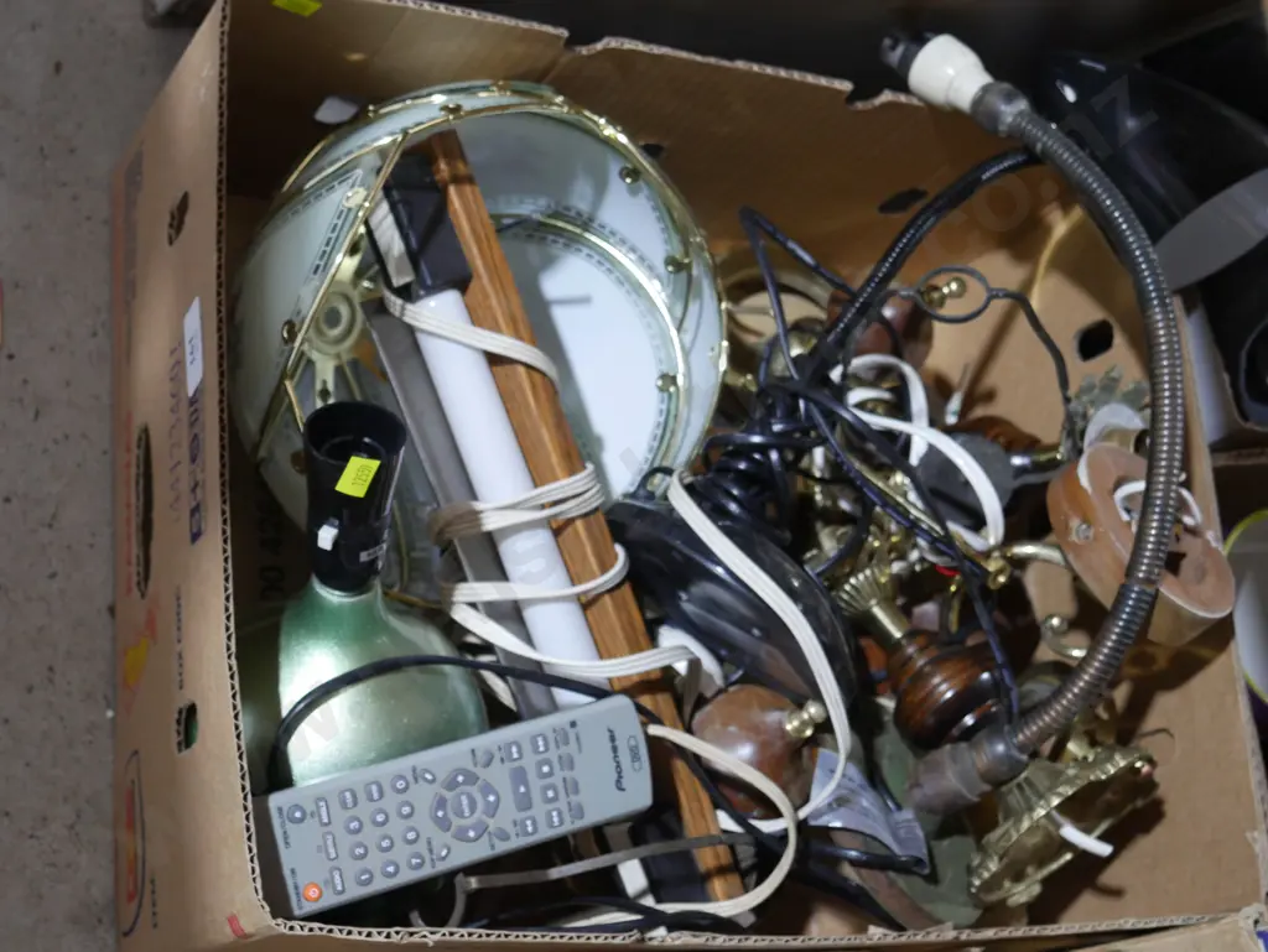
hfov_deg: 32.2
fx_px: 2199
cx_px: 634
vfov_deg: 24.4
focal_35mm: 60
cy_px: 476
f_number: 5.4
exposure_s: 1/60
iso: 1600
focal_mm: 30
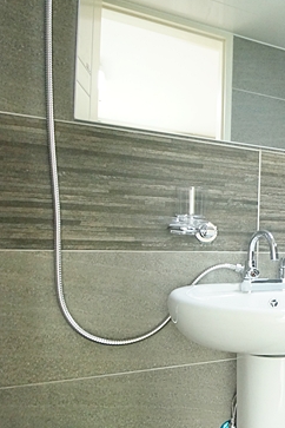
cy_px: 230
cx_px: 431
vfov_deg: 57.2
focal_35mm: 33
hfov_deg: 27.3
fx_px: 392
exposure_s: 1/60
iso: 1600
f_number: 5.6
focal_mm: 10
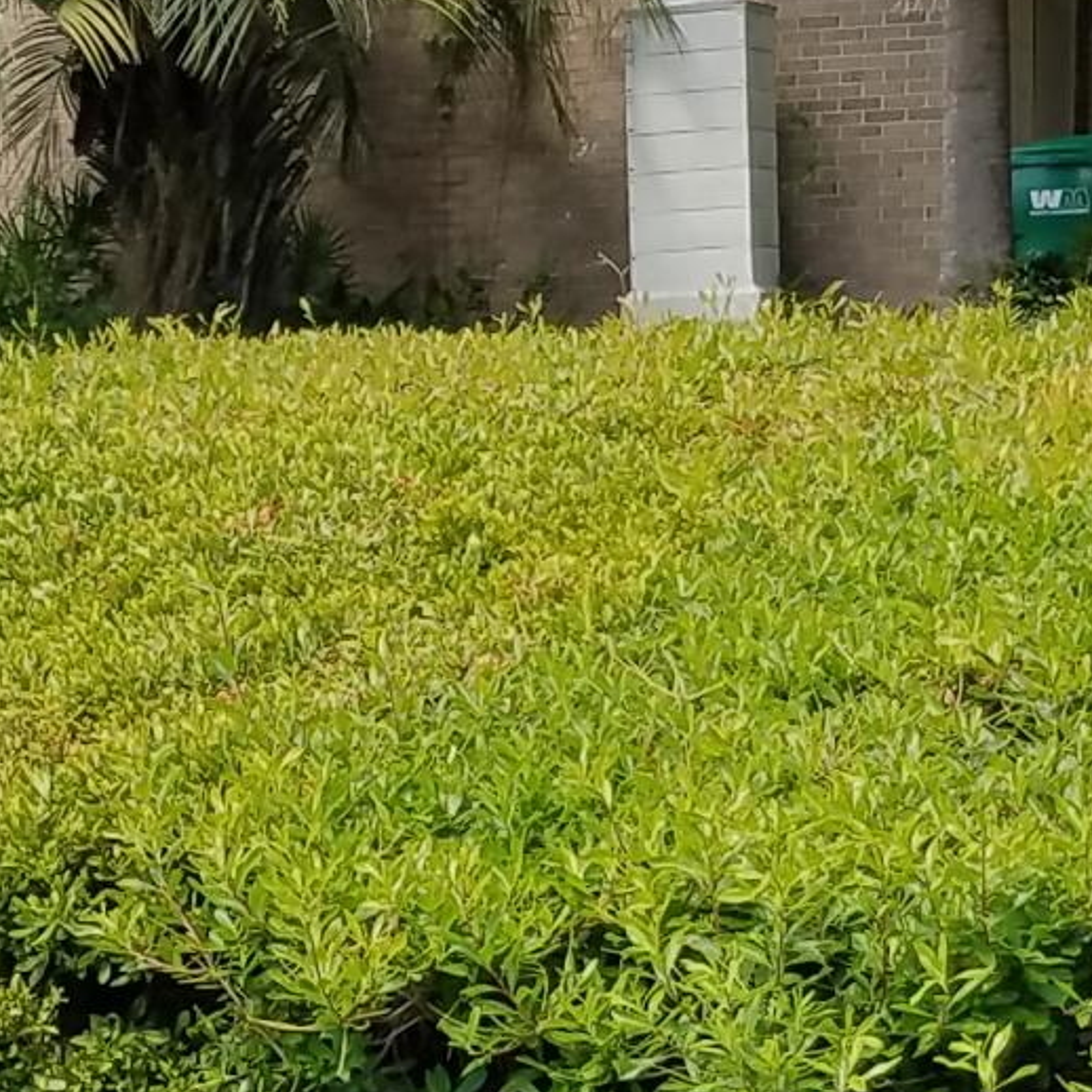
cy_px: 892
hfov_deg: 13.0
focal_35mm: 133
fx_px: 4747
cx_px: 105
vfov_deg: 13.1
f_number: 1.7
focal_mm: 4.2
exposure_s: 1/1640
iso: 50
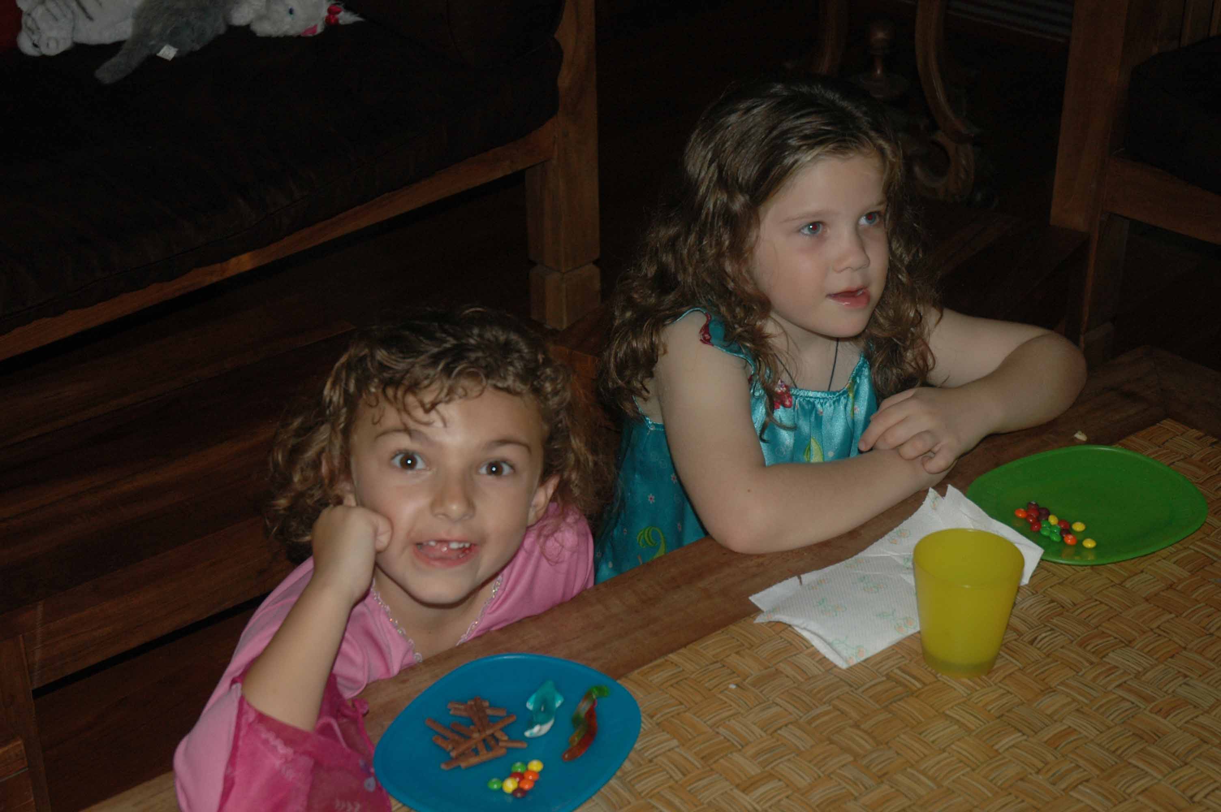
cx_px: 610
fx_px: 2033
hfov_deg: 33.4
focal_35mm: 60
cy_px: 406
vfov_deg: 22.6
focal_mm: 40
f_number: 4.5
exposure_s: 1/60
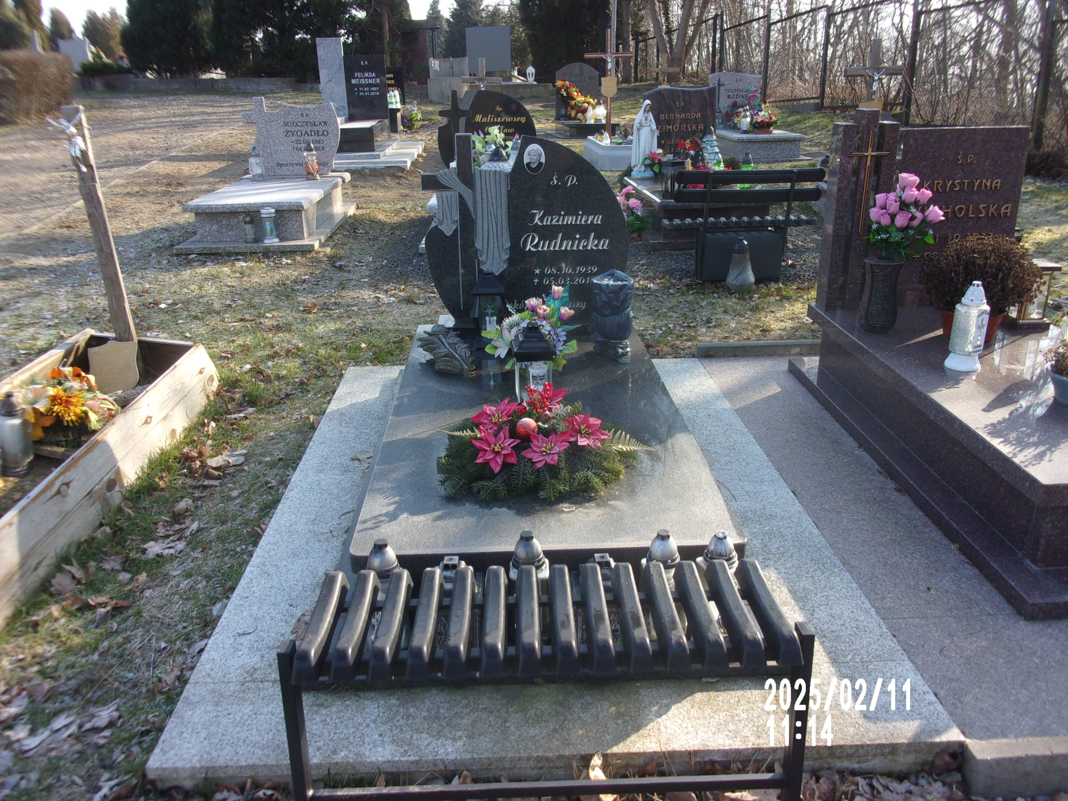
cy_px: 400
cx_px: 534
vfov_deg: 49.7
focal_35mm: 28
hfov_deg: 63.4
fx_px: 864
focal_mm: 5.1
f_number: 3.9
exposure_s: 1/160
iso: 80
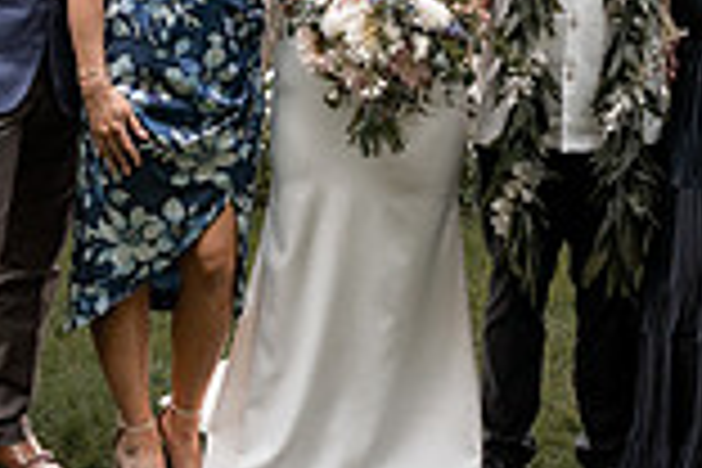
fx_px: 1735
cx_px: 504
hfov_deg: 22.7
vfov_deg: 14.5
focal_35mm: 89
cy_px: -196
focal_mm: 24
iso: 200
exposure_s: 1/400
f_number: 2.8
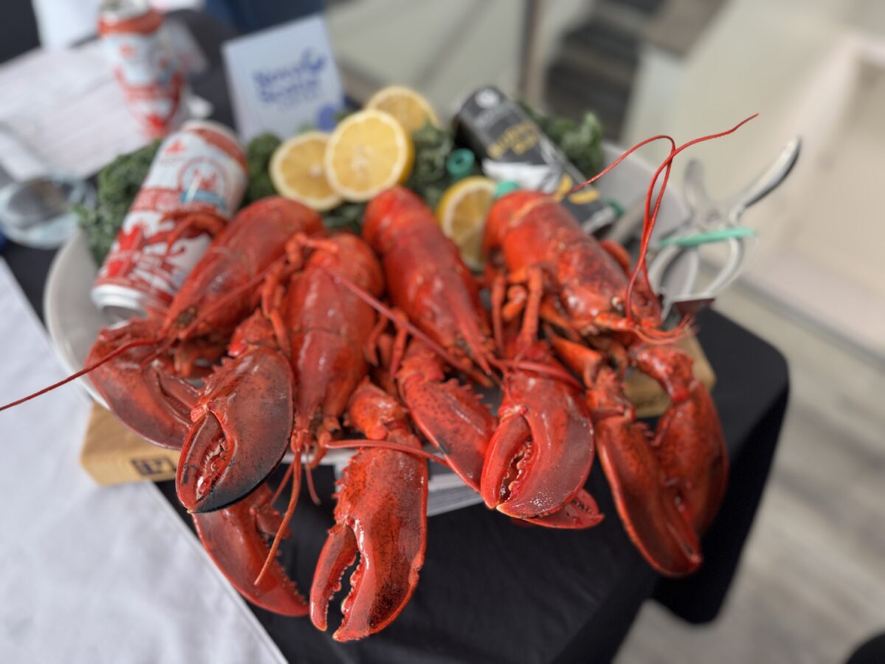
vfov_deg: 56.8
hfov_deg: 71.6
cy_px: 332
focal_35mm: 24
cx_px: 442
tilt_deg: -49.9
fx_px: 614
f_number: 1.78
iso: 160
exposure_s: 1/60
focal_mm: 6.76
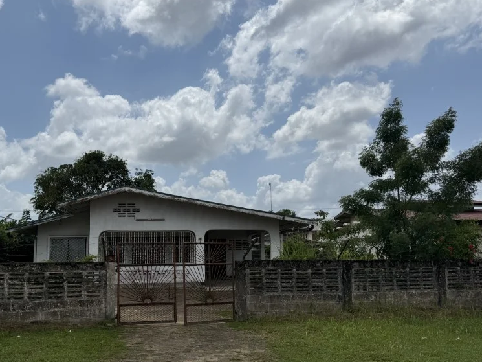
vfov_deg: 42.9
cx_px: 175
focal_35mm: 33
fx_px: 460
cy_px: 199
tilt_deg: +8.1
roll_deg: -0.6
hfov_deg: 54.6
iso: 80
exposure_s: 1/14286
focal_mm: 6.76
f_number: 1.78
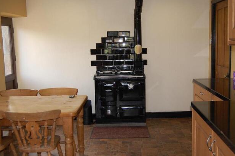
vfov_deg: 29.8
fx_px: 294
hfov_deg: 43.6
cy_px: 74
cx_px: 119
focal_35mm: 45
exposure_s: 1/60
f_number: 4.2
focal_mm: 28
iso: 400
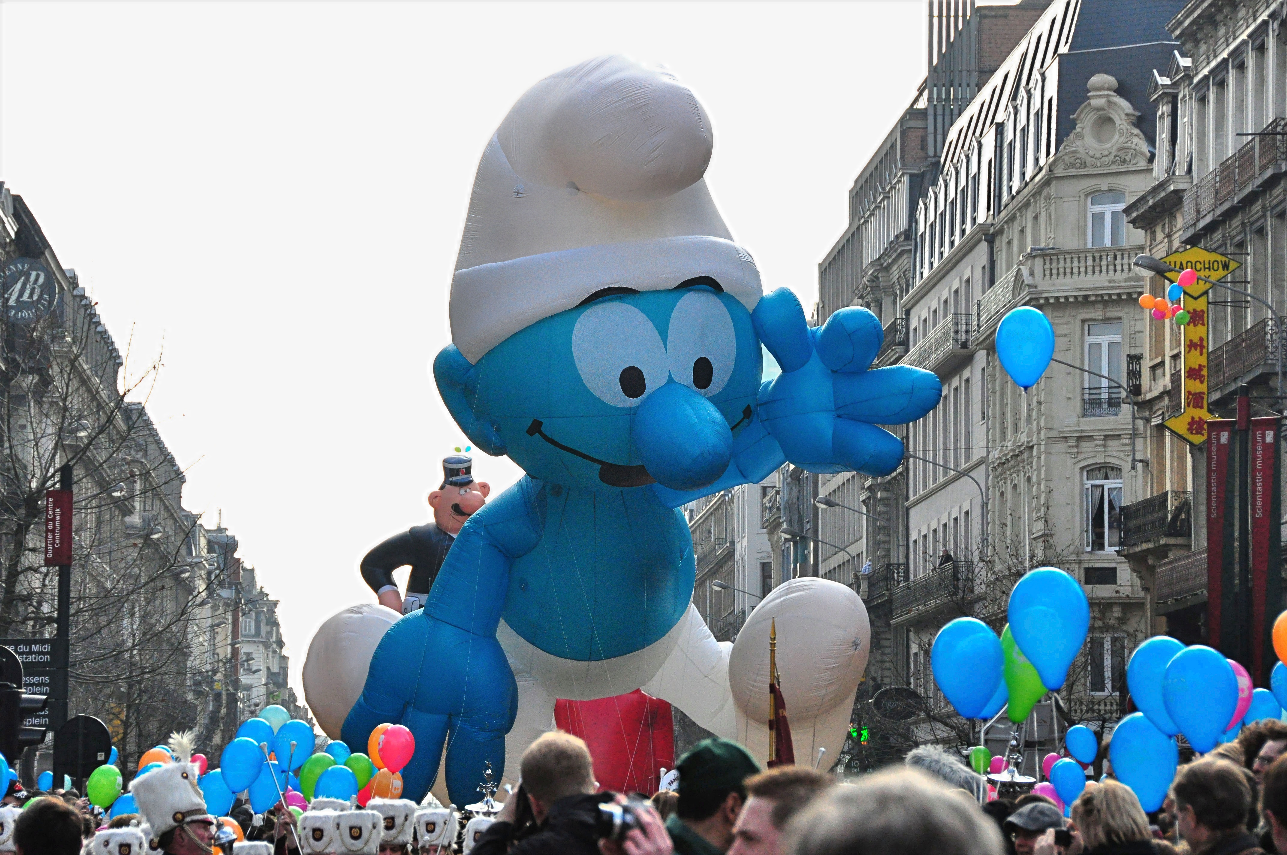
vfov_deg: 9.6
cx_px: 644
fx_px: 5088
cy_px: 428
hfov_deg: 14.4
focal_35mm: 142
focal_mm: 95
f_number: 8
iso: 1600
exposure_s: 1/3200
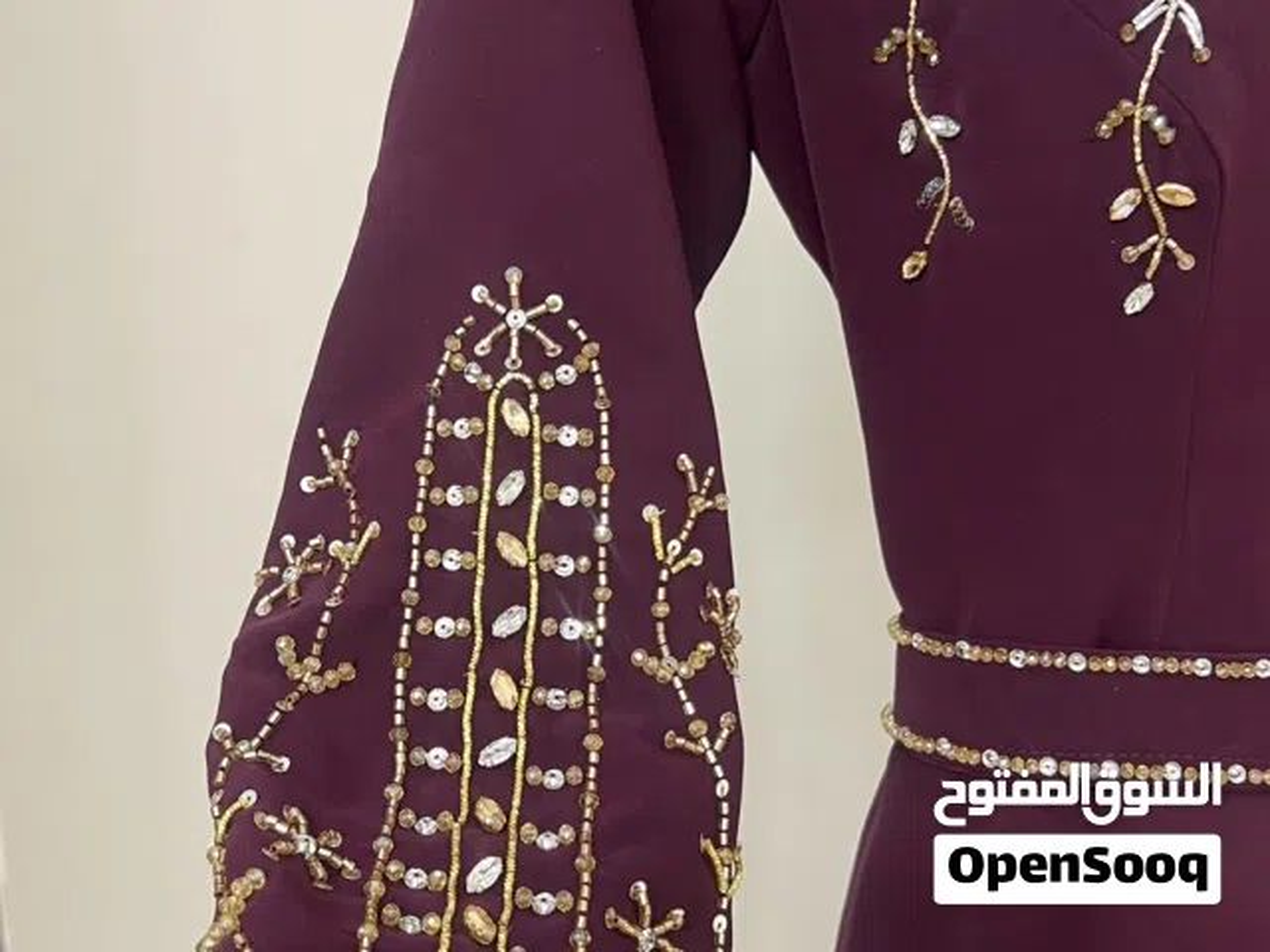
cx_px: 635
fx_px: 954
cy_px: 476
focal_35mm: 26
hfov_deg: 67.3
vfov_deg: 53.1
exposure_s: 1/60
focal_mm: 5.7
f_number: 1.5
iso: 160
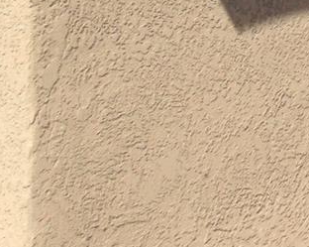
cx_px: 708
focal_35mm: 155
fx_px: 1416
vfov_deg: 9.4
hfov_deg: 10.8
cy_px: -212
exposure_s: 1/2584
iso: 50
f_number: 2.4
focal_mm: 4.12
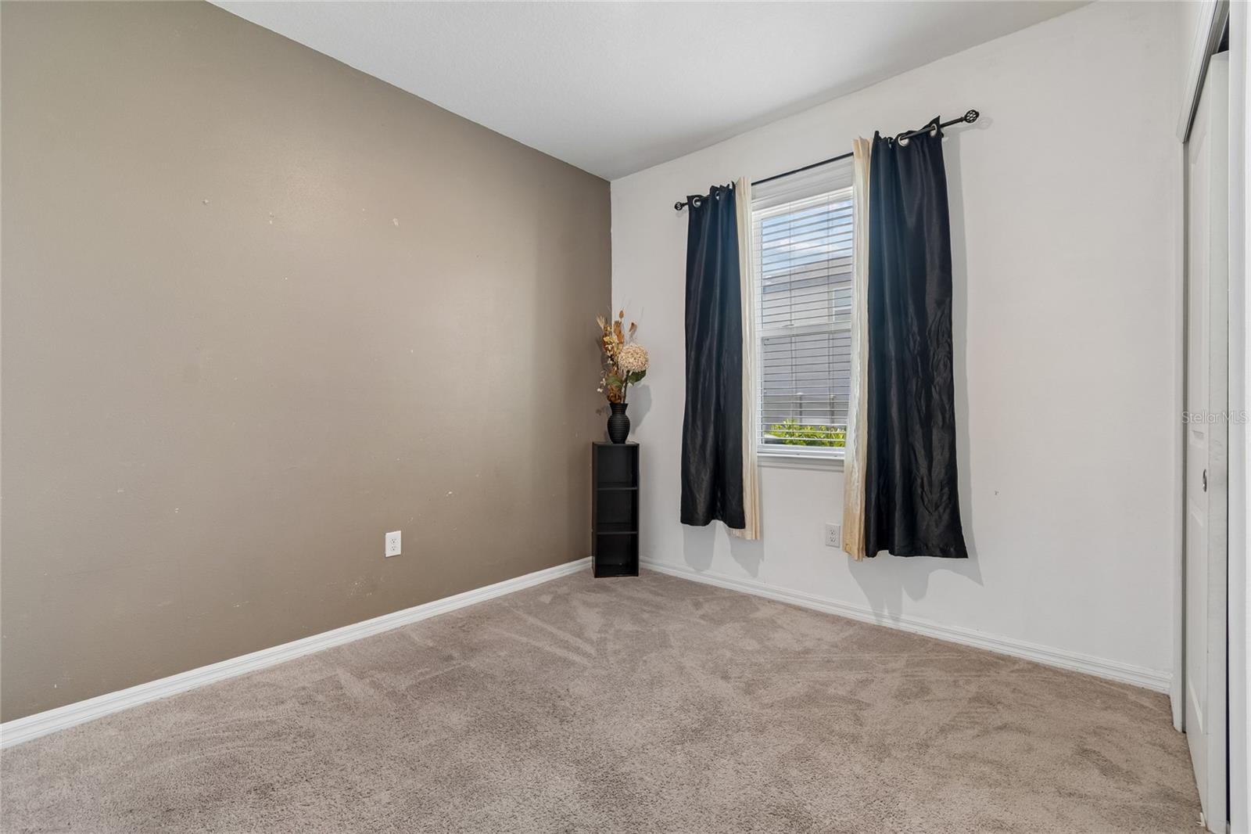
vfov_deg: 77.3
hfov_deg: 100.4
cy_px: 417
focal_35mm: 15
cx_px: 626
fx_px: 521
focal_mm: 10
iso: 100
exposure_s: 1/3.33
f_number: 7.1
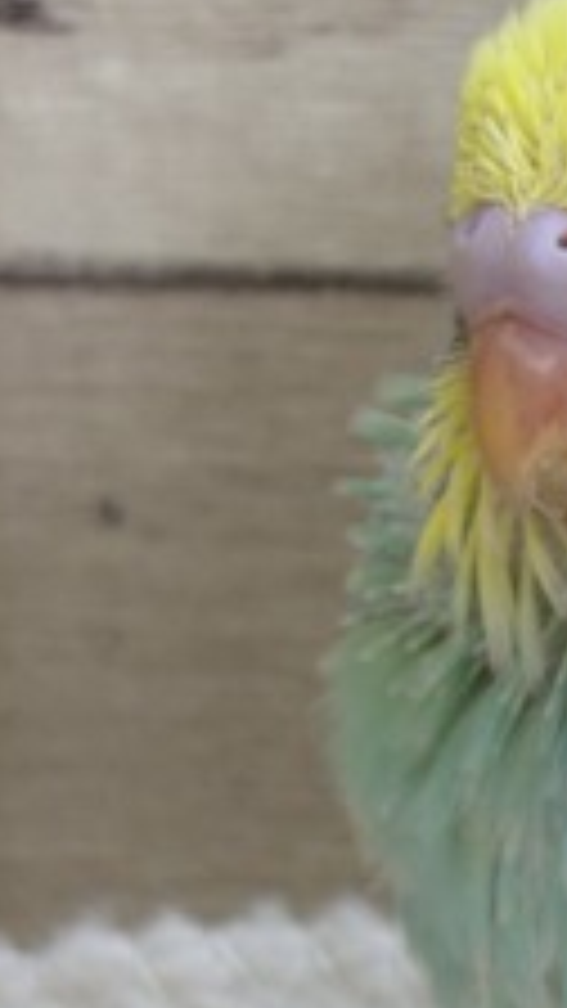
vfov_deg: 13.3
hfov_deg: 7.1
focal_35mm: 162
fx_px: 4330
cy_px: 554
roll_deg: -0.7
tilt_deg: -9.0
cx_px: 1282
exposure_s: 1/50
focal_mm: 5.96
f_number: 1.6
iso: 64
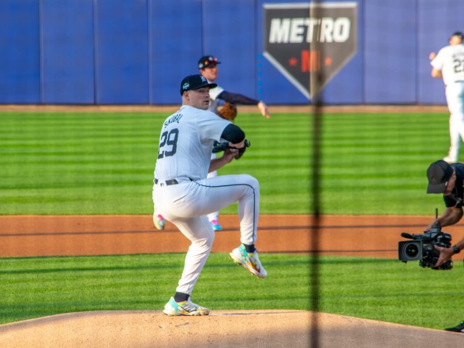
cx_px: 209
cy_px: 174
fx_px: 6553
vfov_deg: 3.0
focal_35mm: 489
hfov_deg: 4.1
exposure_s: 1/250
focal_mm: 300
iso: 400
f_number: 10
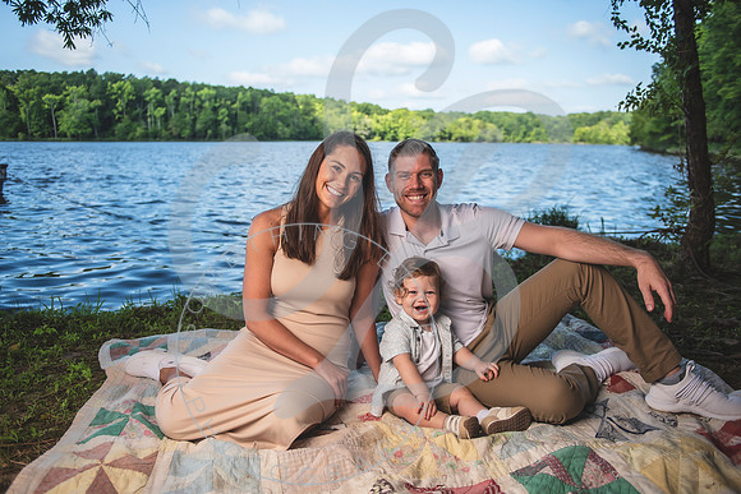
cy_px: 247
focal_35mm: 28
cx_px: 360
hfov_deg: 64.7
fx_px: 585
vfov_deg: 45.8
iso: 100
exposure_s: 1/800
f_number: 2.8
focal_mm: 27
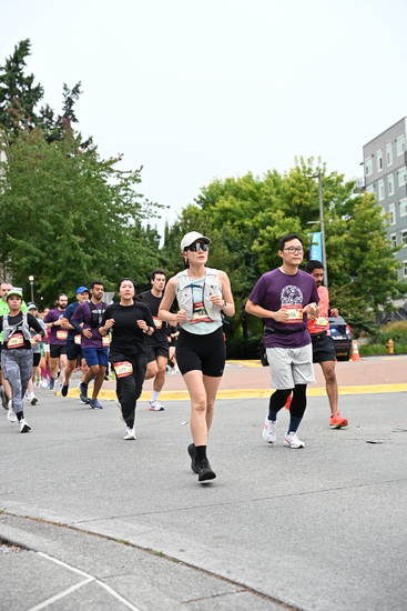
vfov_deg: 35.6
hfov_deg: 24.2
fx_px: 949
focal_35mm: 56
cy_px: 306
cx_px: 204
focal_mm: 56
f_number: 4
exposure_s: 1/800
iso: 1600
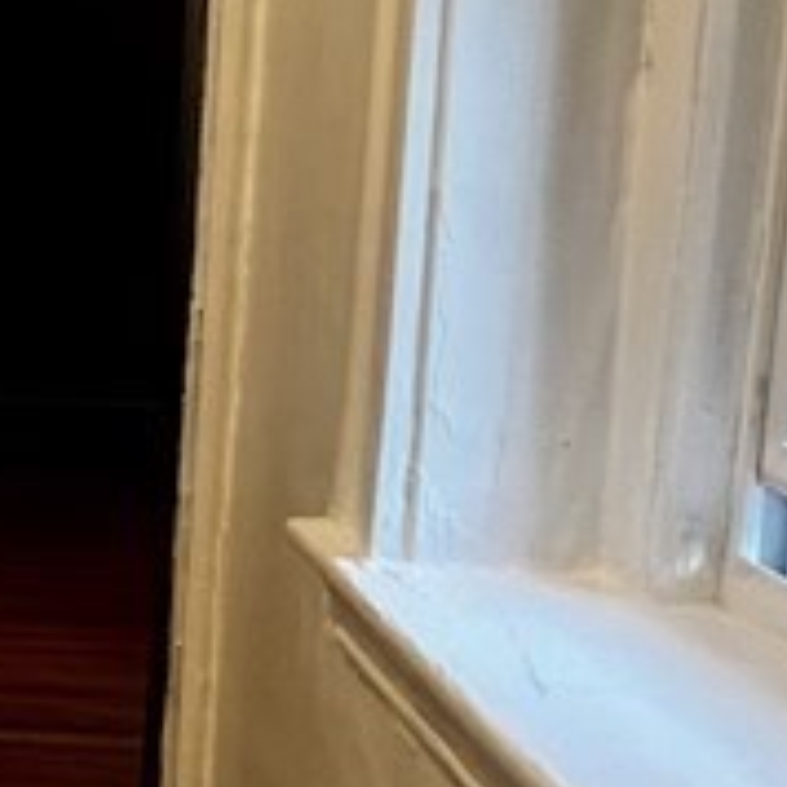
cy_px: 345
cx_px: -385
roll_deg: -0.9
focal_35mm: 66
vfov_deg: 26.1
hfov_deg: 21.8
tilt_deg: -10.6
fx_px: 1698
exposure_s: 1/60
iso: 320
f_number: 1.8
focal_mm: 1.57
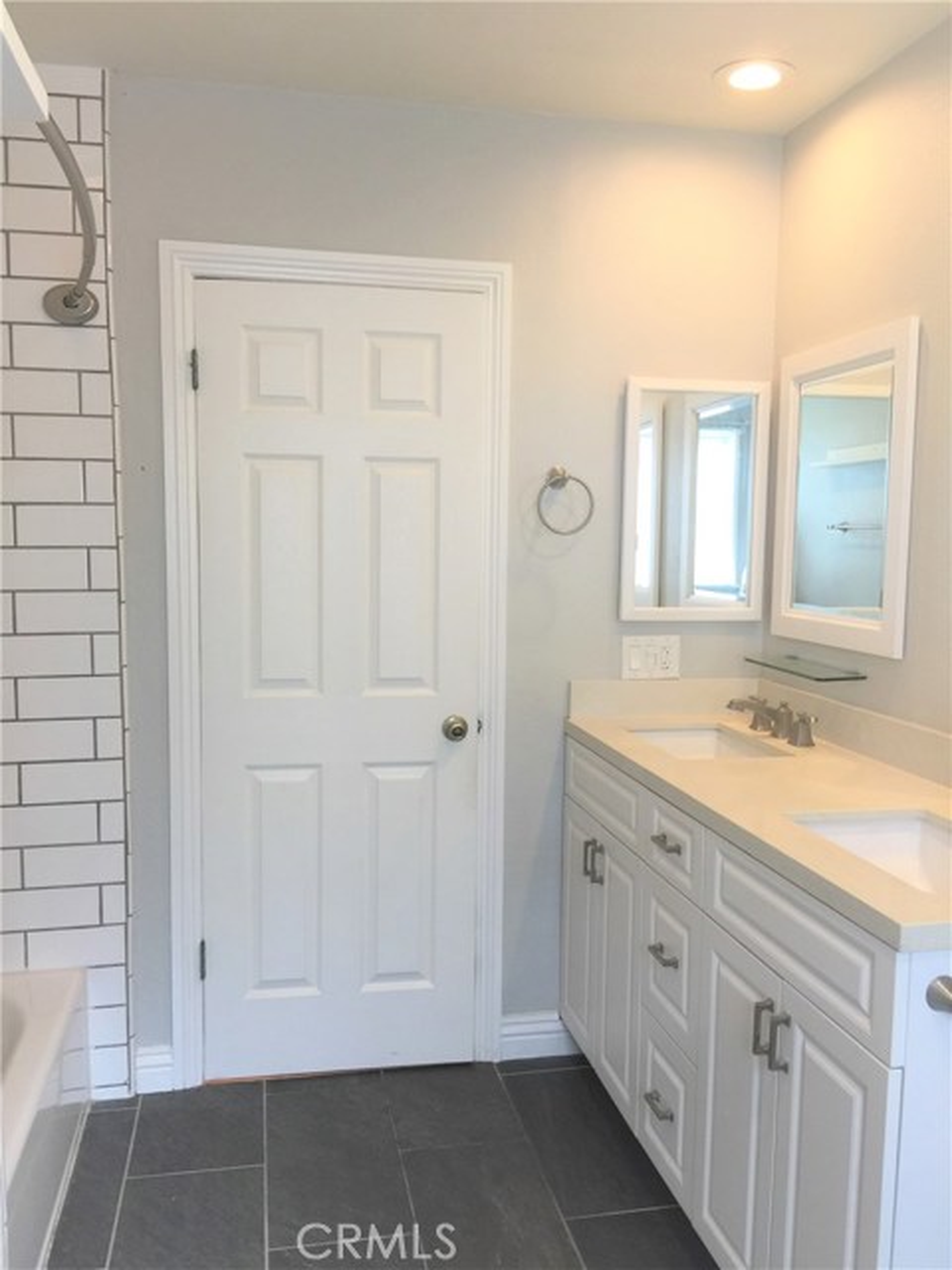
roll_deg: -1.1
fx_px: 1063
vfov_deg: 61.7
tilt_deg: -5.6
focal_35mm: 29
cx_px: 476
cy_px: 635
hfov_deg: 48.2
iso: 32
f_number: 2.2
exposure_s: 1/40
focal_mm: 4.15
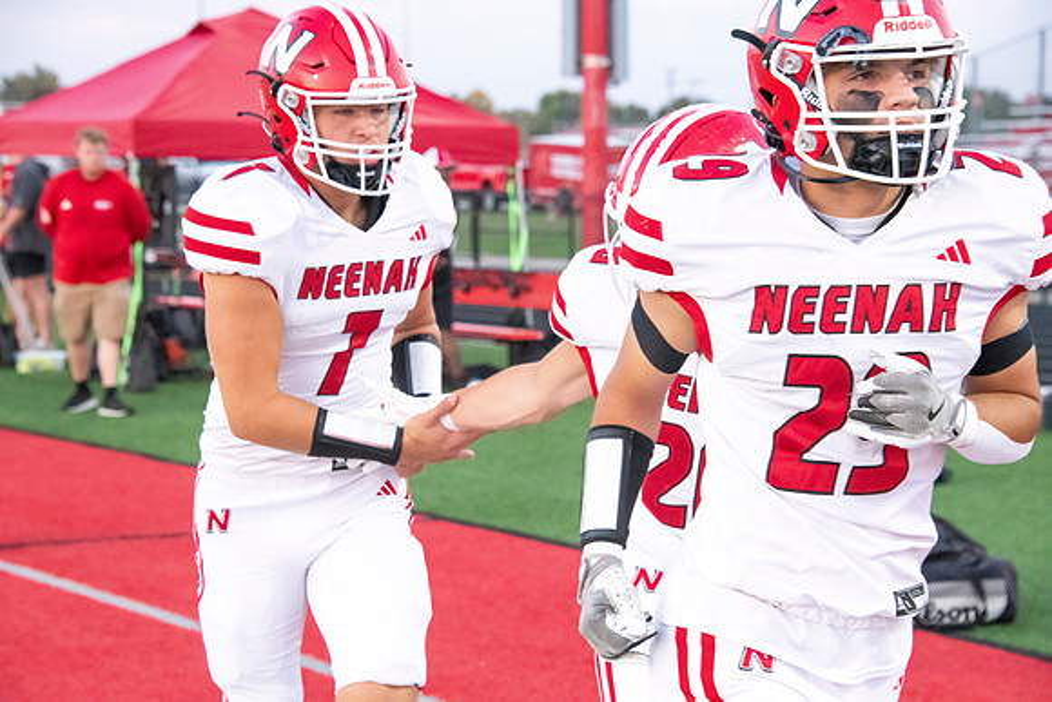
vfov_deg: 12.2
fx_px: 3274
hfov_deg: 18.3
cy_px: 351
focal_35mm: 112
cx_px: 526
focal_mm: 112
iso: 10000
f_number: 7.1
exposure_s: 1/640
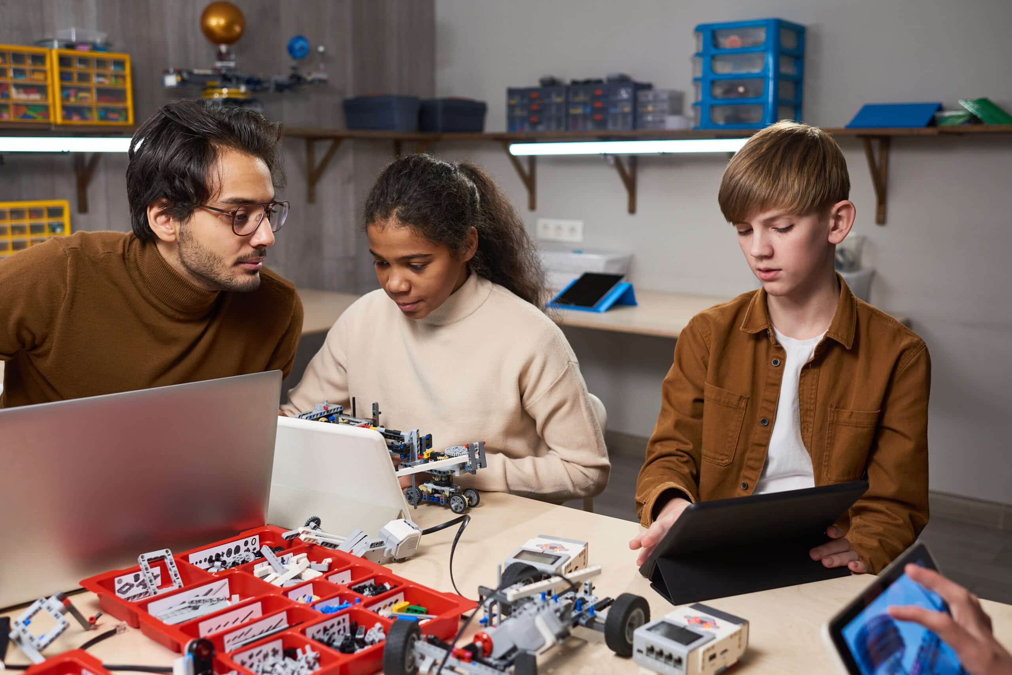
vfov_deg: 37.9
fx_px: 984
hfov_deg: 54.4
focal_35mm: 35
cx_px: 506
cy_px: 338
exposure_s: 1/200
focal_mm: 35
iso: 640
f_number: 3.2
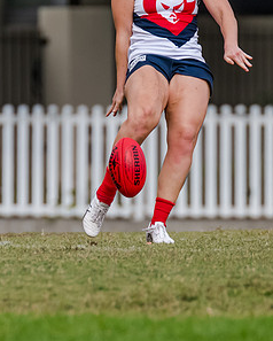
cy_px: 67
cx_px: 178
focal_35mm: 1509
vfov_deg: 1.3
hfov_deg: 1.0
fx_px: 15225
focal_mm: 420
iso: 800
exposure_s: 1/2000
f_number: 4.5
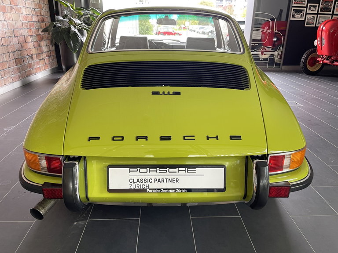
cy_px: 126
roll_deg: -0.8
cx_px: 169
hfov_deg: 69.4
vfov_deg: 54.9
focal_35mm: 25
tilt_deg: -22.1
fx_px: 244
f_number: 1.6
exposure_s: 1/60
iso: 160
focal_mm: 5.1
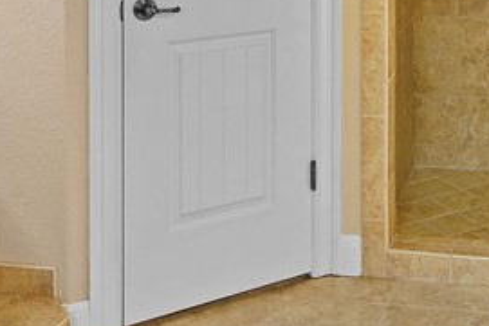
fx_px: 897
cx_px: 421
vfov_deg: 18.8
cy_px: -124
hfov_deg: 29.5
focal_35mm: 66
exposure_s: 1/60
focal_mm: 16.5
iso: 200
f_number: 11
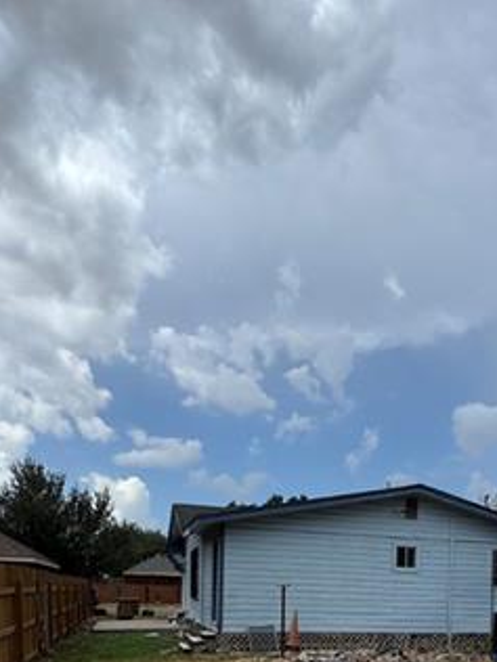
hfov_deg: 40.0
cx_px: 401
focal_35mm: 34
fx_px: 651
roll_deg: -3.1
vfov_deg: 46.7
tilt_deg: -1.7
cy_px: 635
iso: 50
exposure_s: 1/2985
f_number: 2.2
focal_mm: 2.22
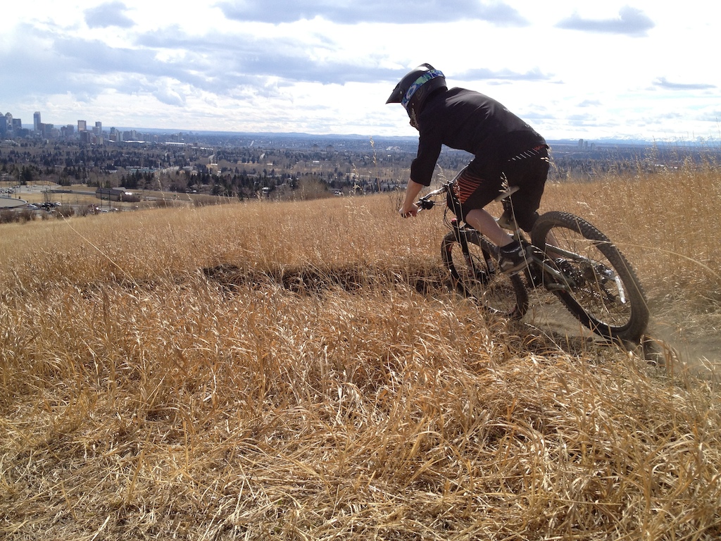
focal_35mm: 35
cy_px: 270
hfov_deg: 52.6
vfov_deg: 40.7
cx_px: 360
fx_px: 729
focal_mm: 4.28
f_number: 2.4
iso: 64
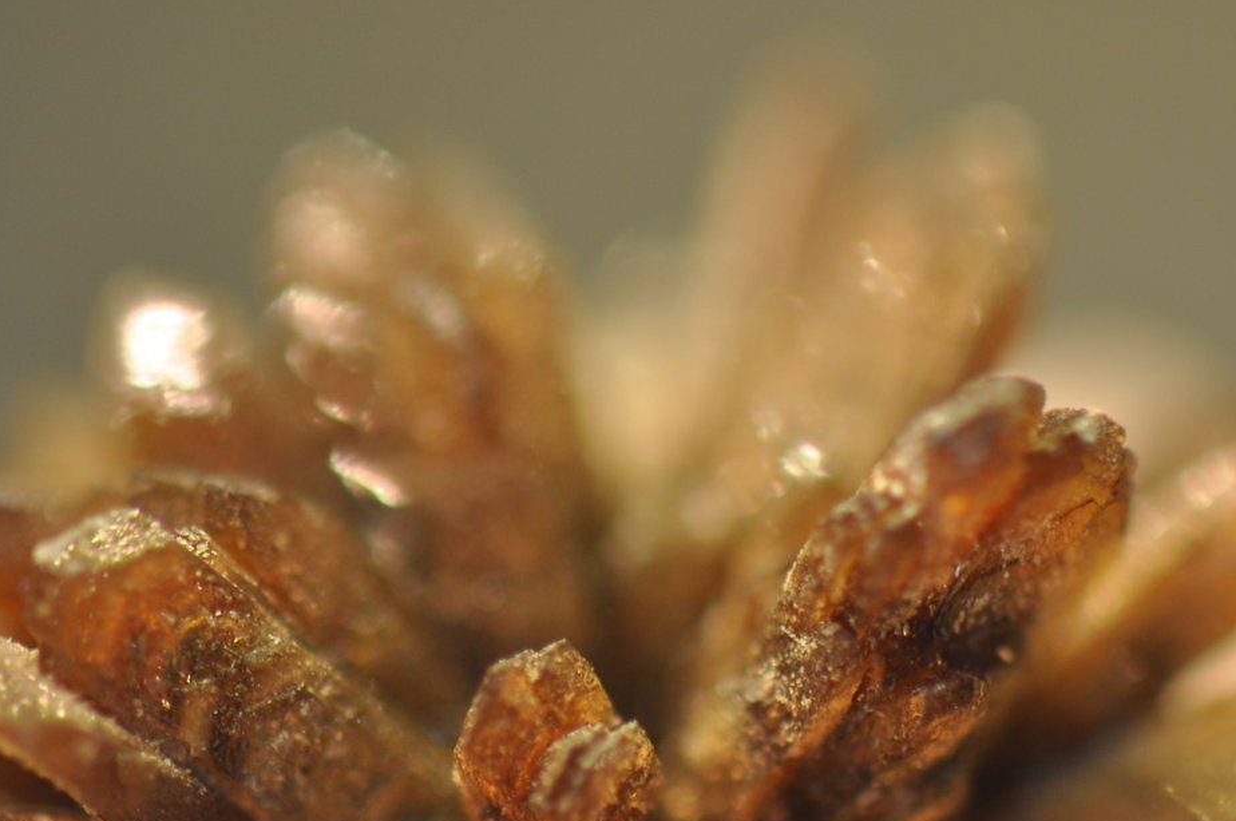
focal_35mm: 273
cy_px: 642
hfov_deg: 7.6
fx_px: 9358
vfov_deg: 5.0
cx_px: 701
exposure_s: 1/30
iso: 200
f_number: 5
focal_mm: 105
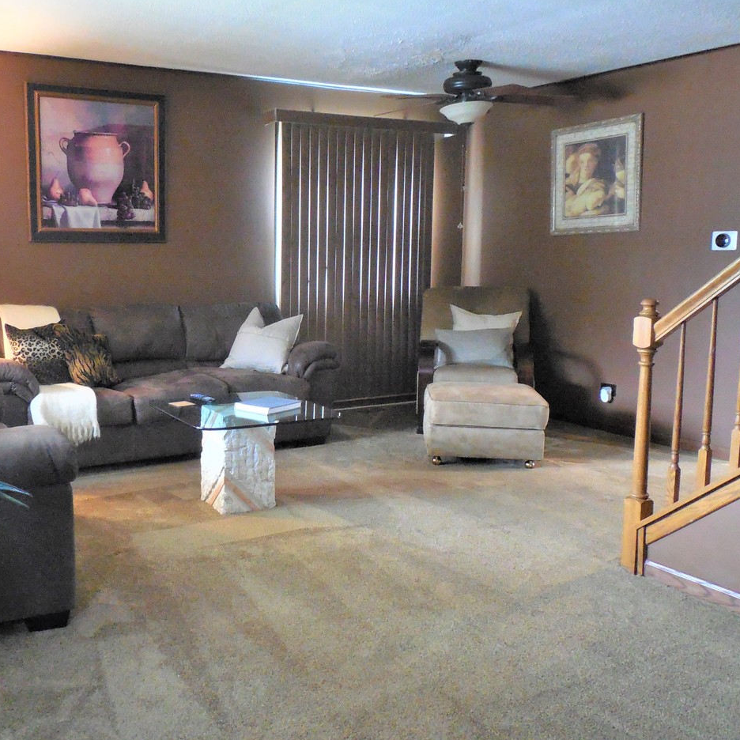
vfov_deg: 48.5
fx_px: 822
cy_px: 368
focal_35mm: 34
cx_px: 262
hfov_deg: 47.8
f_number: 3.3
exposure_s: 1/13
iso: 800
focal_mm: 4.5
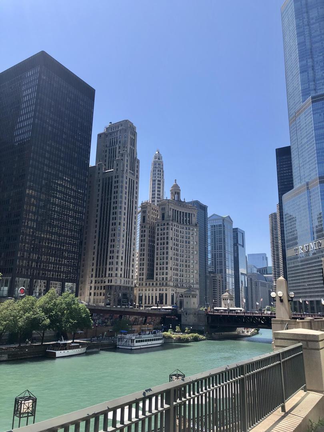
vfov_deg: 63.4
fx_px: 349
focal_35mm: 28
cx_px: 162
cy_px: 216
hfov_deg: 49.7
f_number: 1.8
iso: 20
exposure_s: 1/1621
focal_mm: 3.99
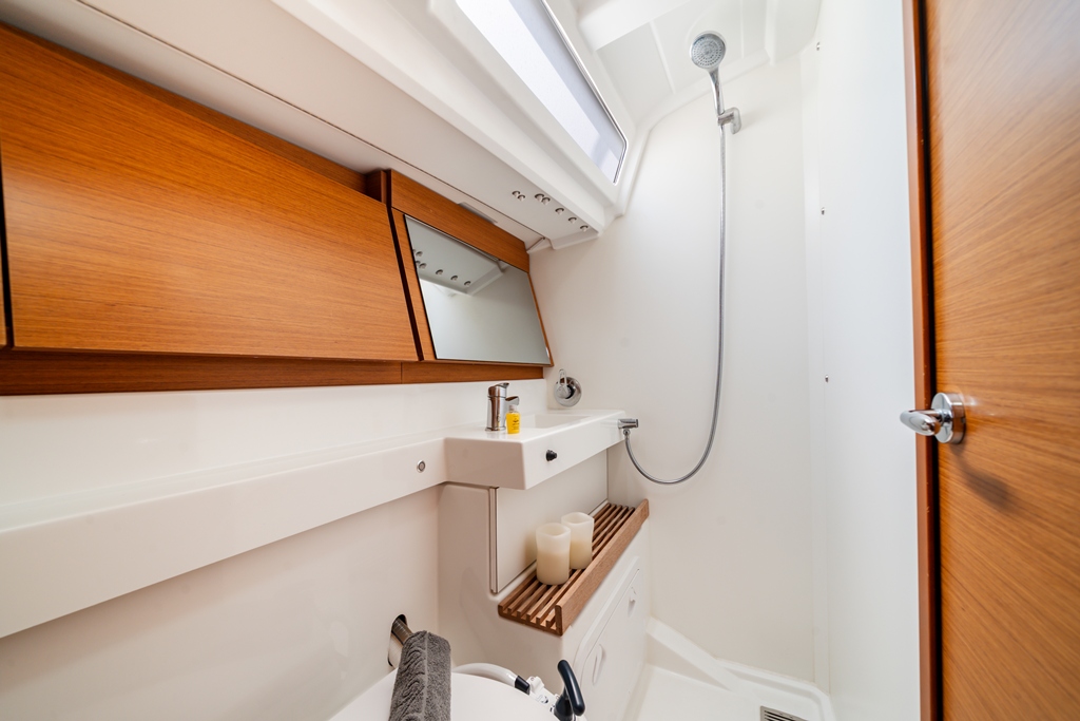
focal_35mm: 13
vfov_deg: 85.4
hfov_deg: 108.3
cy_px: 360
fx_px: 390
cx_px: 540
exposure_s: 1/125
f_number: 9
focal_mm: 13
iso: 160
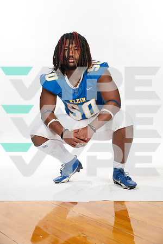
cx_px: 82
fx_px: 394
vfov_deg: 34.5
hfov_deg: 23.4
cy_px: 122
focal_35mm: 58
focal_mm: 58
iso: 800
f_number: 7.1
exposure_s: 1/320
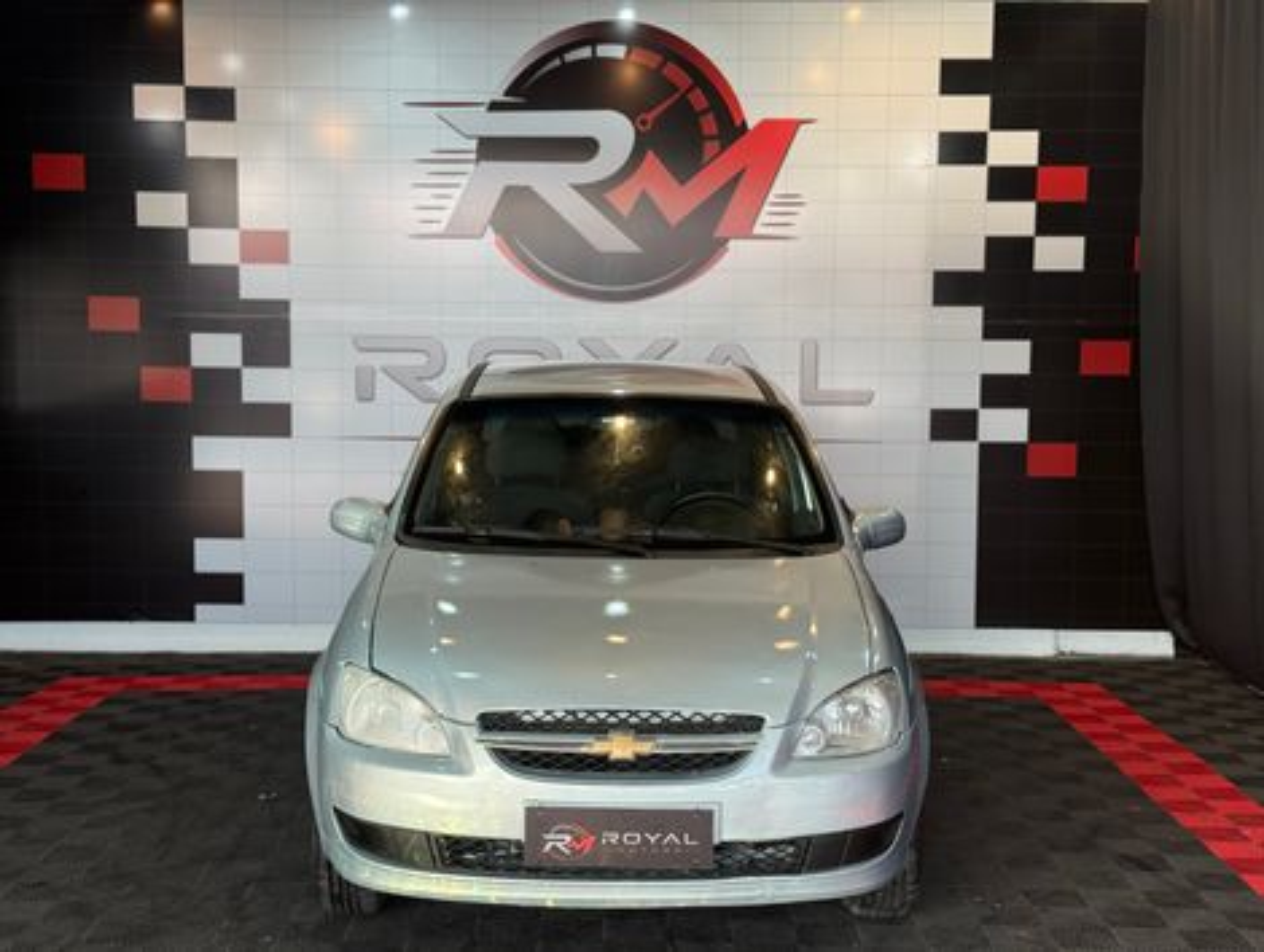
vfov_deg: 30.3
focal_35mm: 48
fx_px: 1755
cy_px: 476
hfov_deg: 39.6
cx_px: 632
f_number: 1.78
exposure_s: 1/484
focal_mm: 6.76
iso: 100
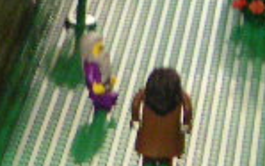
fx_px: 2426
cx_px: -180
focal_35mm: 336
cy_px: 353
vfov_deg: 3.9
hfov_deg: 6.2
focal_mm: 9.6
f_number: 3.4
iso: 400
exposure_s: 1/20
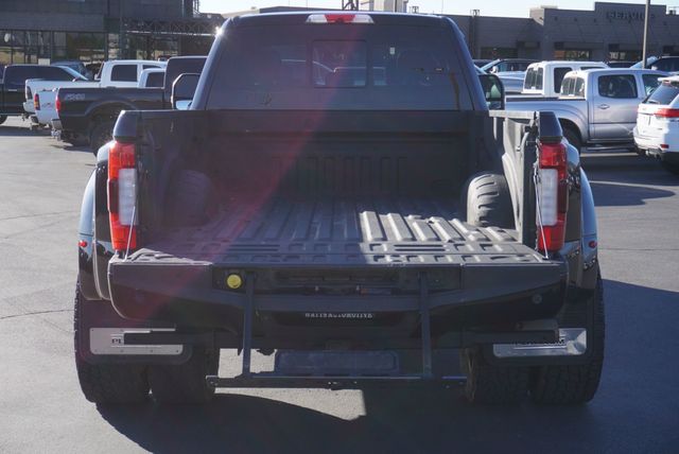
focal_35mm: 58
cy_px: 227
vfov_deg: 23.2
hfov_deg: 34.2
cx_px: 340
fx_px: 1104
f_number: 8
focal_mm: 39
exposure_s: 1/125
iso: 100
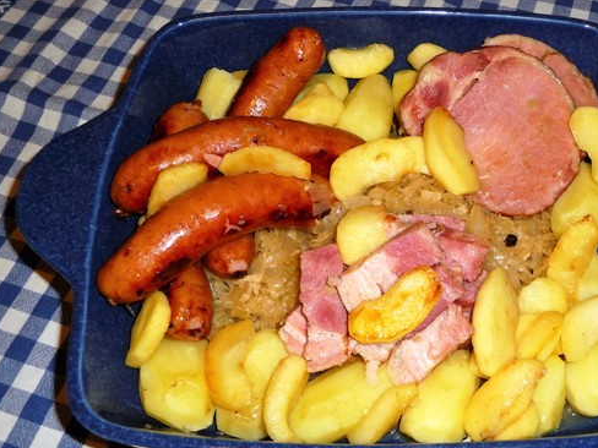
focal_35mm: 42
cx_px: 386
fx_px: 726
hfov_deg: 44.3
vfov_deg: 34.3
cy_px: 242
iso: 100
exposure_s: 1/30
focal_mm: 5.3
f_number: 3.5
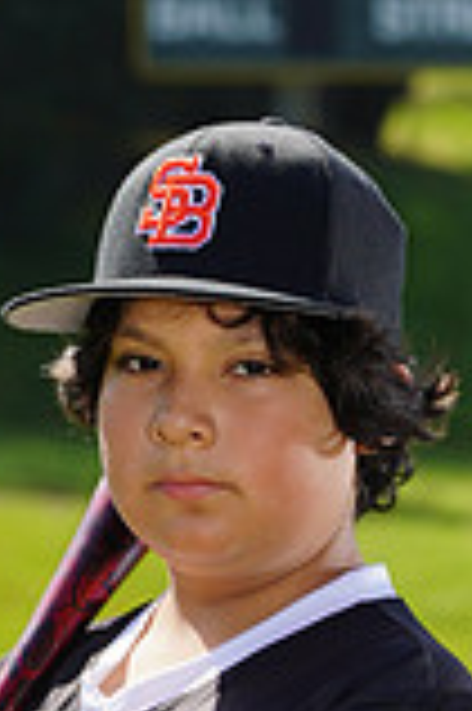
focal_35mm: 519
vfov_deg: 4.0
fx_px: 10229
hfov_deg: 2.6
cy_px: 1120
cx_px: 371
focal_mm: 141
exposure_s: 1/250
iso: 100
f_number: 8
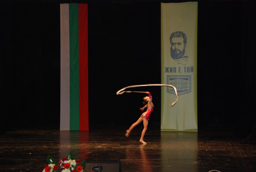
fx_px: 662
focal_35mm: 93
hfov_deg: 21.9
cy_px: 86
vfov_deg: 14.8
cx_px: 128
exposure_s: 1/60
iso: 800
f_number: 7.1
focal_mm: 62
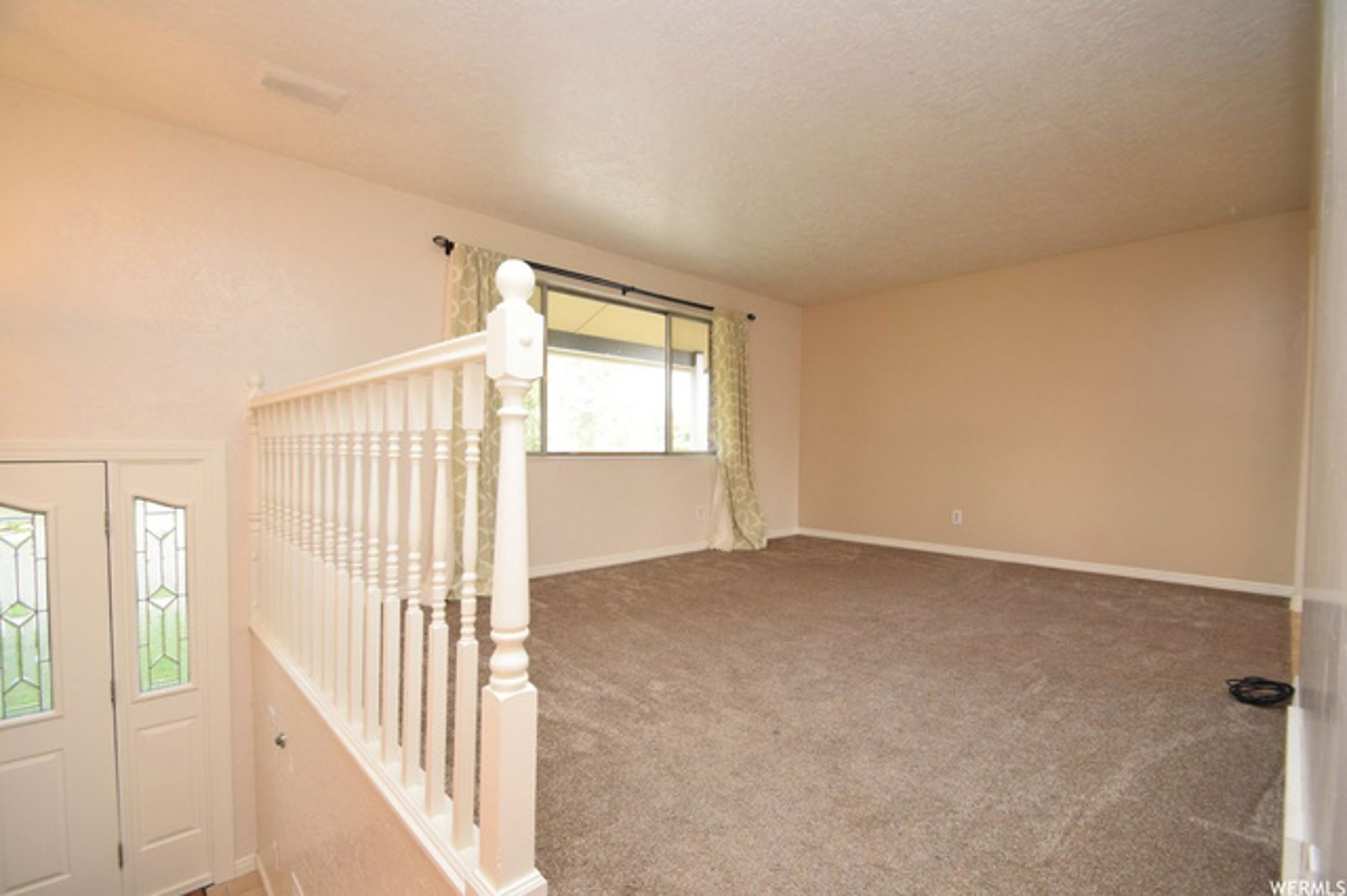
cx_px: 674
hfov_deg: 100.4
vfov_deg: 77.3
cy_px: 448
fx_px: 561
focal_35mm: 15
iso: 800
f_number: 5
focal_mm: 10
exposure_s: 1/100
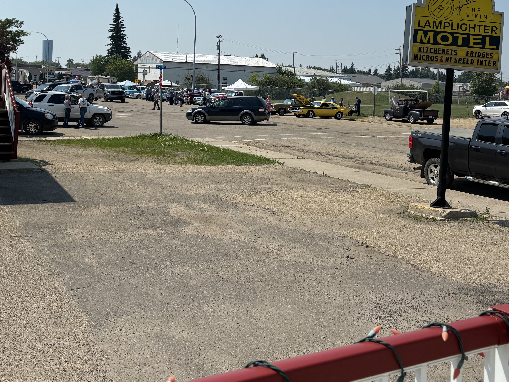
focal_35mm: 44
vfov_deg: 32.1
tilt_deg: +0.8
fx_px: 647
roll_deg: -1.5
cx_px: 248
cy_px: 85
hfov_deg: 42.9
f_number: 1.6
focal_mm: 5.96
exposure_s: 1/5618
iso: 50
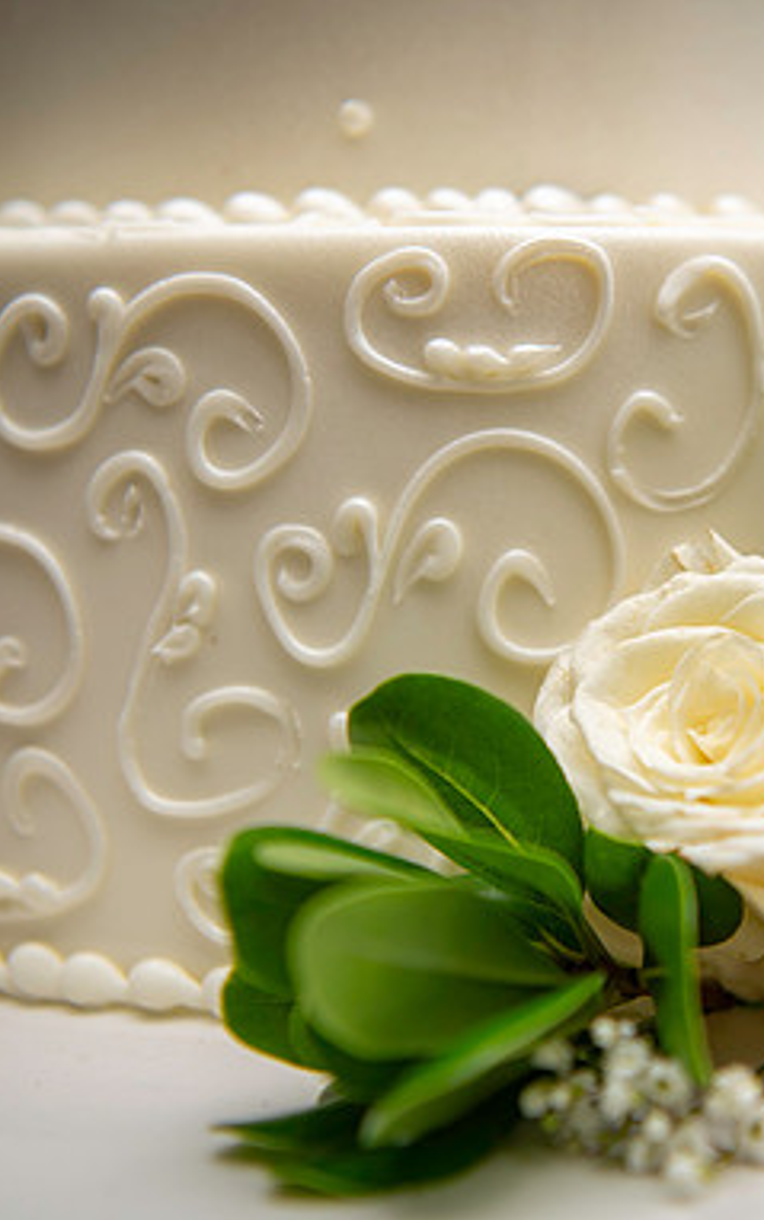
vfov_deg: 31.5
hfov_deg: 19.8
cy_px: 613
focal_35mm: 65
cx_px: 639
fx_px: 2164
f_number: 3.2
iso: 400
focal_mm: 42
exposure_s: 1/125
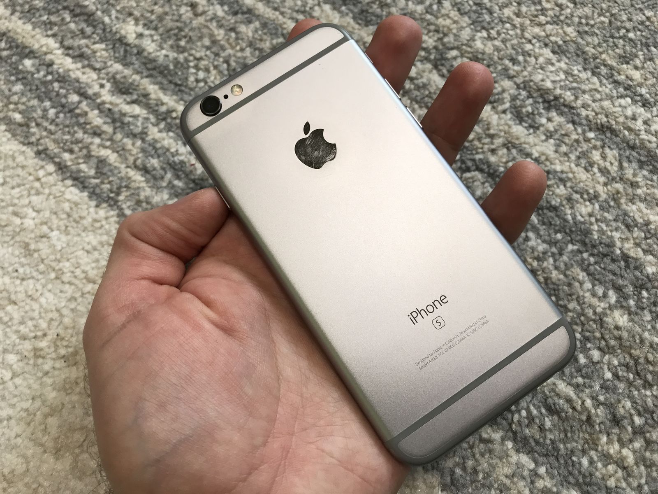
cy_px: 247
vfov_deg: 49.7
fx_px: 532
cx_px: 329
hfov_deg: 63.4
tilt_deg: -69.3
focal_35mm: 28
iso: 32
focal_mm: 3.99
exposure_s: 1/100
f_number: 1.8
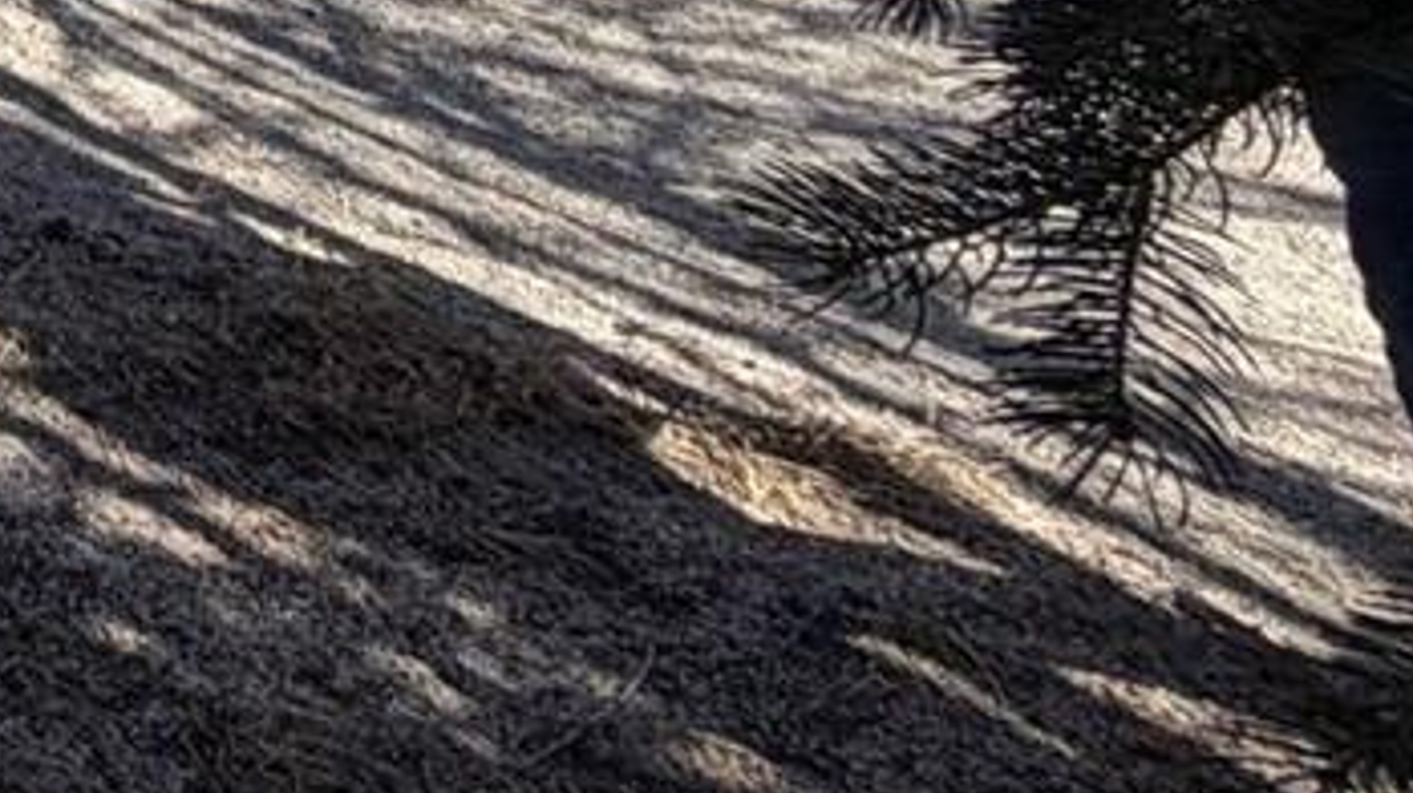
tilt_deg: +2.5
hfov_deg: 18.8
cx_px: -1421
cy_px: -1064
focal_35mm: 70
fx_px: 2622
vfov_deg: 13.2
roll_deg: -2.4
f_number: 2.2
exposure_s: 1/770
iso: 32
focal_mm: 2.22
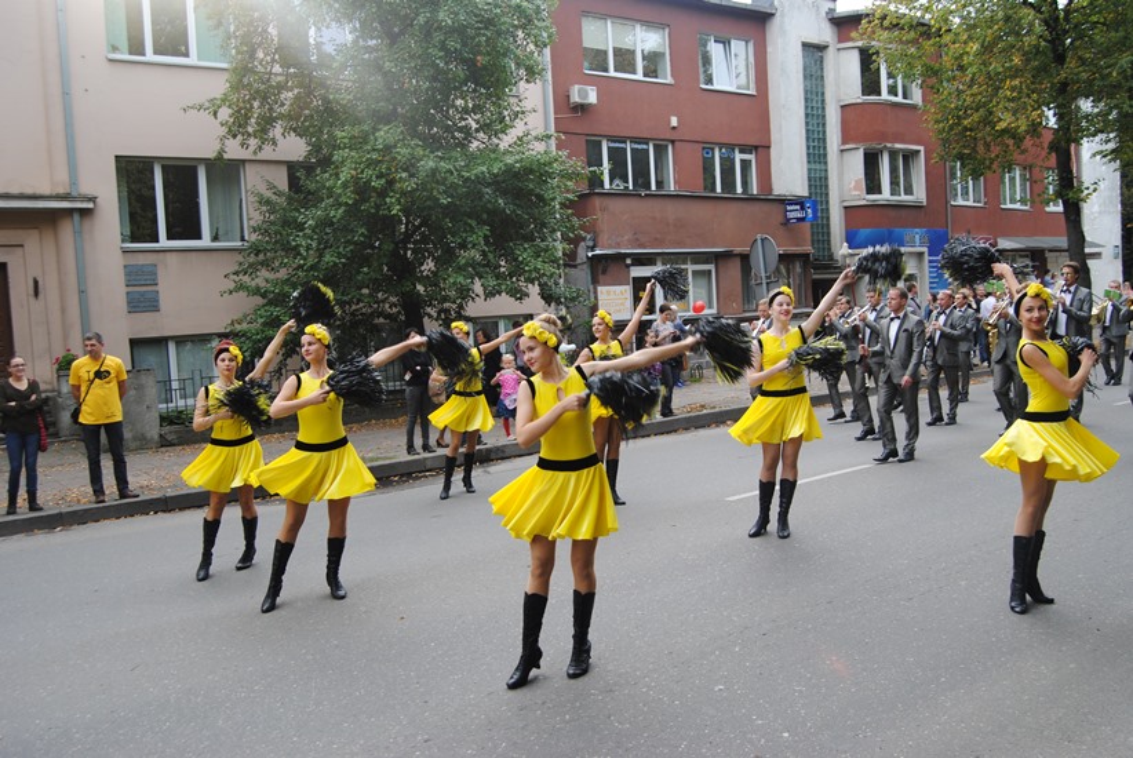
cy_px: 379
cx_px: 566
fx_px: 945
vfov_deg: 43.7
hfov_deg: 61.9
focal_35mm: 30
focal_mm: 20
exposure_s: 1/125
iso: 180
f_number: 5.6
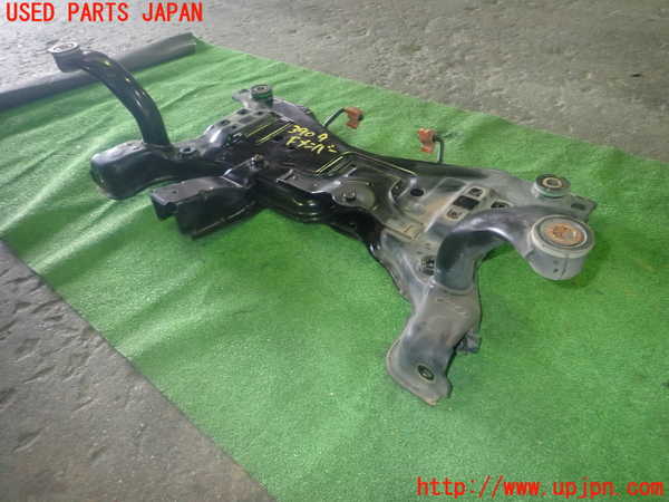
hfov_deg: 69.4
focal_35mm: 25
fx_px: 483
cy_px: 251
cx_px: 334
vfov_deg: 54.9
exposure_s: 1/30
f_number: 2
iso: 320
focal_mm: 4.5
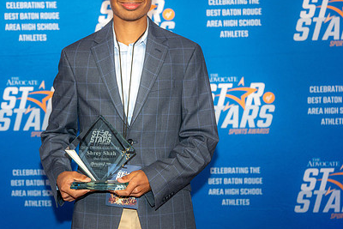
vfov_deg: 18.4
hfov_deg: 27.2
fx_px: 705
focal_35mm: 74
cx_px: 117
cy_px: 89
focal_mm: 51
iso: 400
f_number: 3.2
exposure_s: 1/200
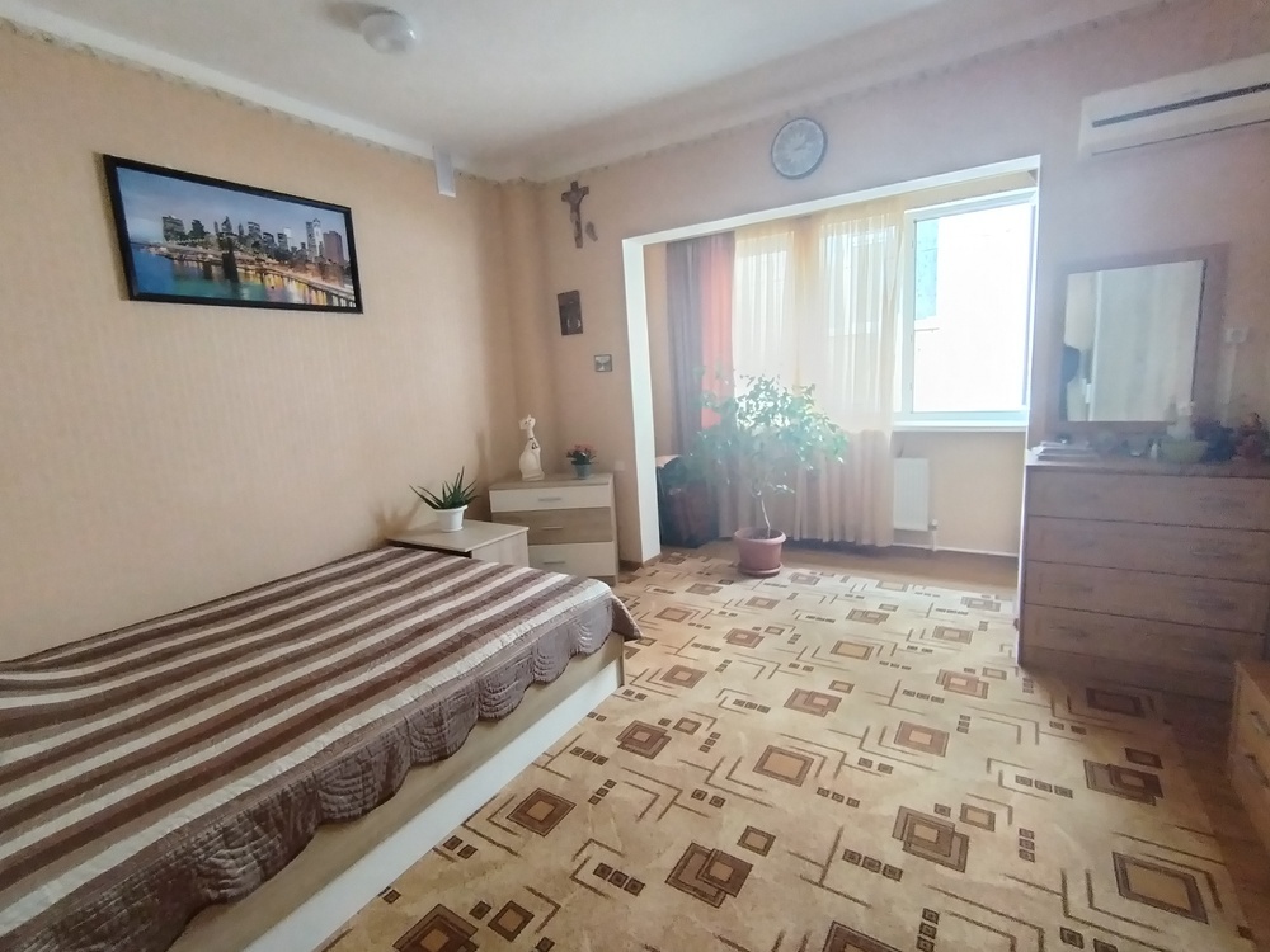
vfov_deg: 78.1
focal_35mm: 16
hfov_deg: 94.5
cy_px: 476
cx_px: 635
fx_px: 587
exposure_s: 1/25
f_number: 2.2
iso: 473
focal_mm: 1.42
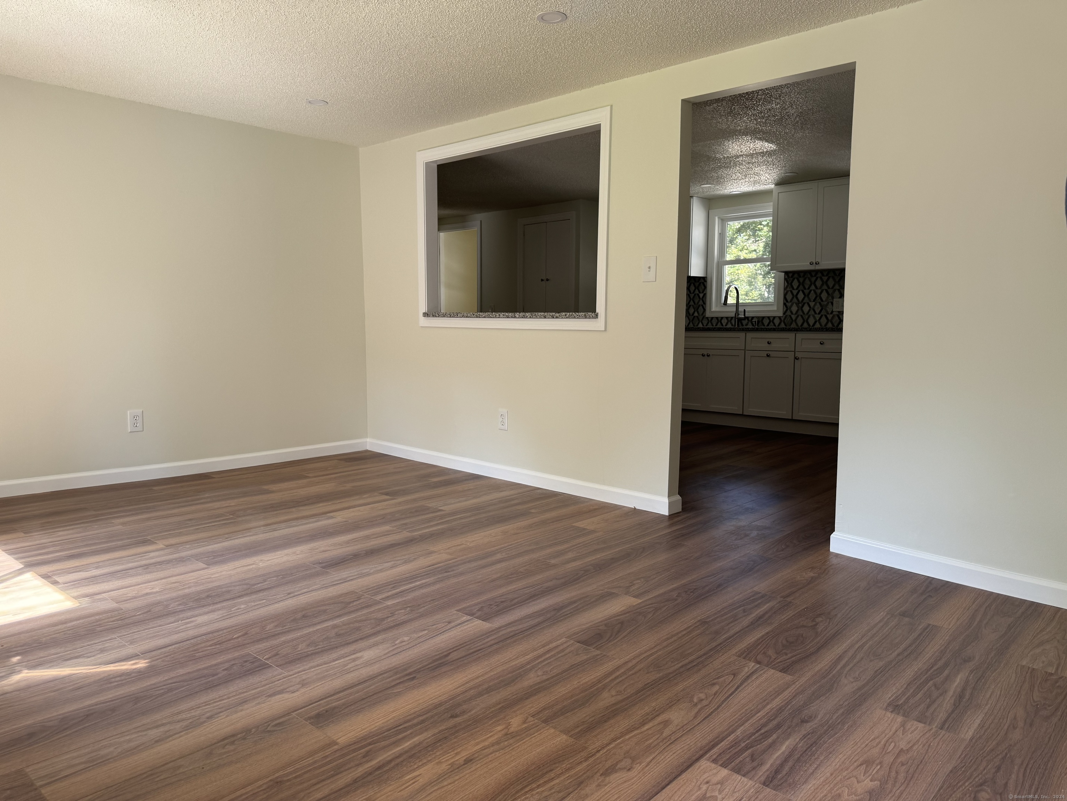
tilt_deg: -6.0
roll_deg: -0.1
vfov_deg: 56.8
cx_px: 534
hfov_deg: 71.6
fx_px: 740
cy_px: 400
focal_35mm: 24
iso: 100
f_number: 1.78
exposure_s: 1/121
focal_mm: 6.76
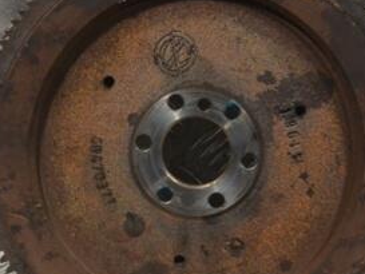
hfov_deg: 11.4
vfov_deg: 8.5
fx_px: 1836
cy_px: 134
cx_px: 155
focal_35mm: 174
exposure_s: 1/320
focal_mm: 55
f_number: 9
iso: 3200
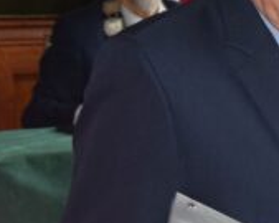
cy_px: 76
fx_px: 1370
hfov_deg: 11.2
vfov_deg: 9.3
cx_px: 414
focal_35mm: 166
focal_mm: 26
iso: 1250
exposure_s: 1/60
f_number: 4
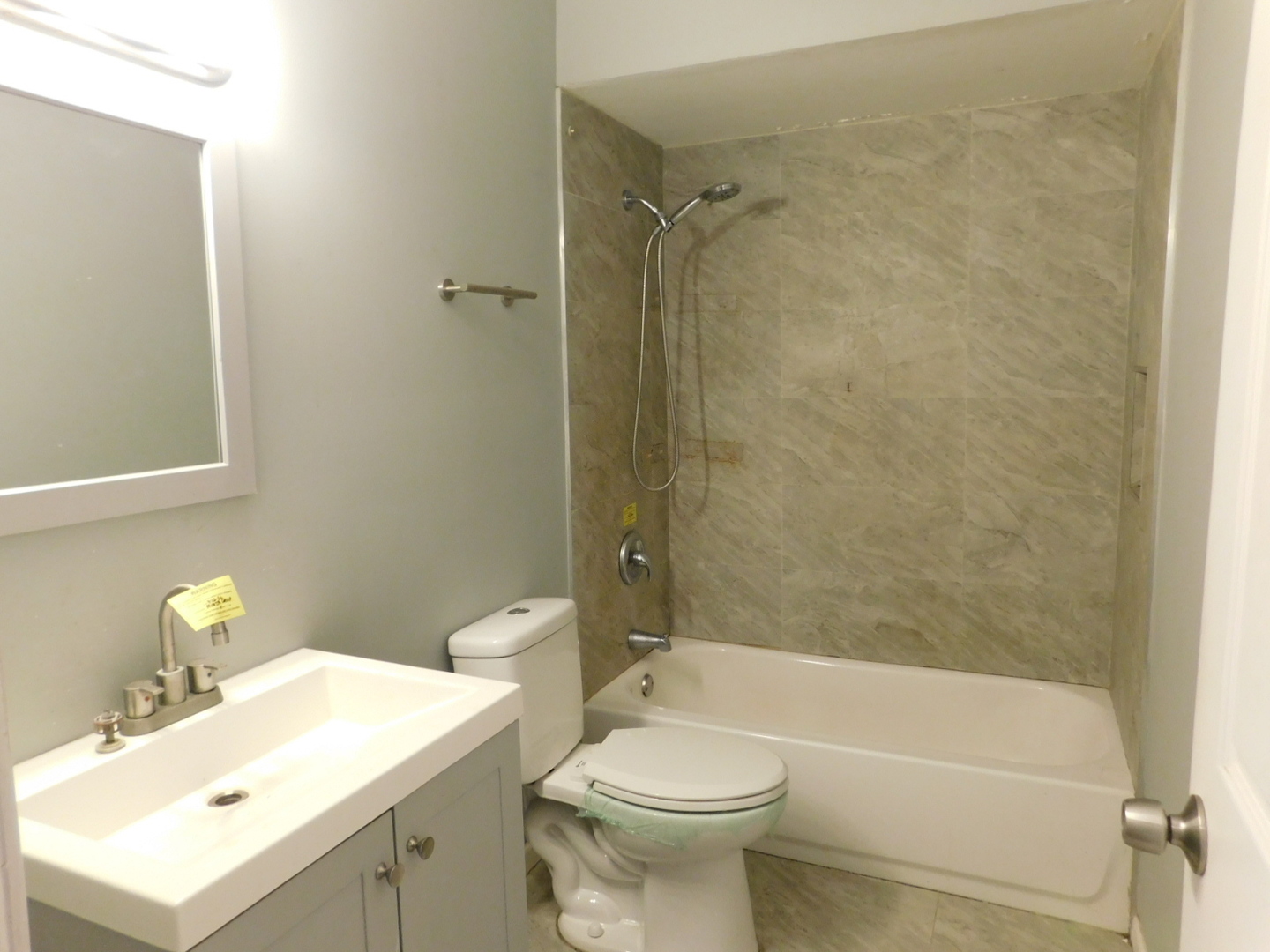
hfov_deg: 73.9
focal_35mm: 23
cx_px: 635
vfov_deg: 58.9
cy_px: 476
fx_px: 844
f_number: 3
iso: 320
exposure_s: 1/30
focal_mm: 4
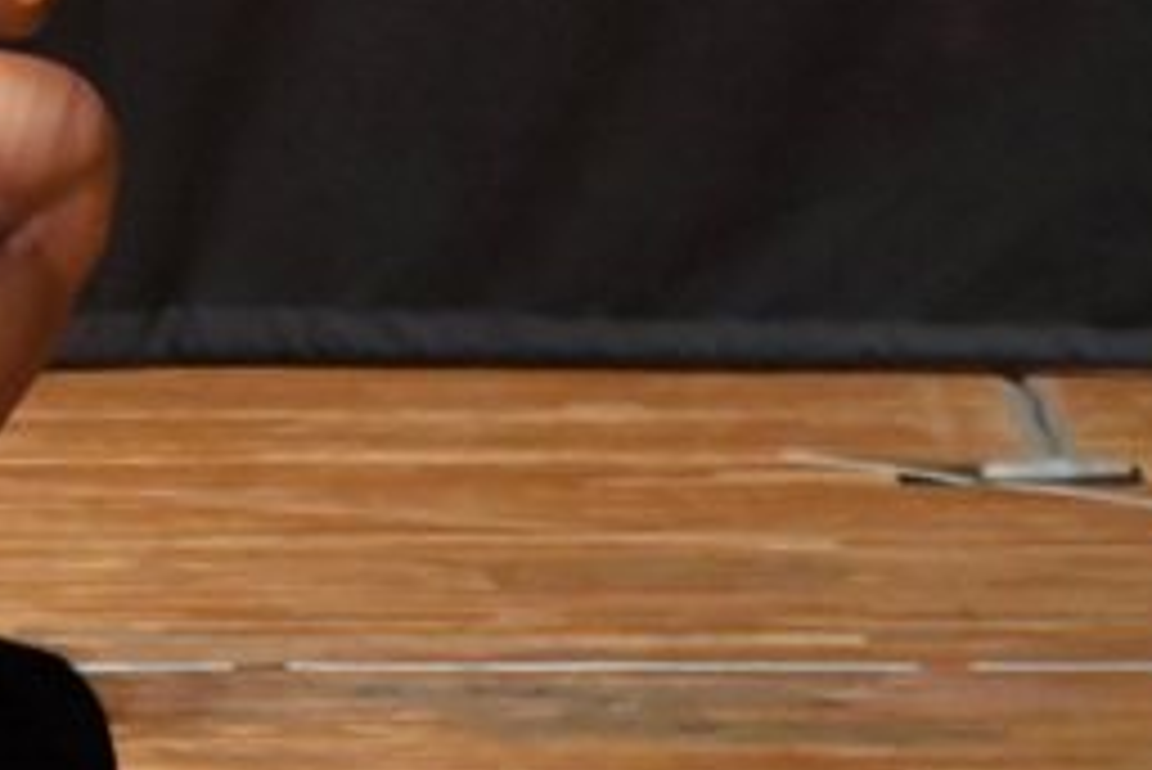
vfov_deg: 1.4
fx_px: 30512
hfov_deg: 2.2
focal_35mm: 953
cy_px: 194
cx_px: -493
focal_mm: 210
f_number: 5.6
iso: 12800
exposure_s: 1/400
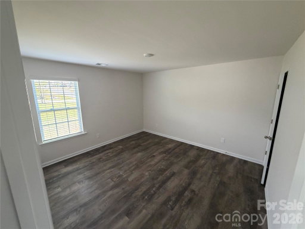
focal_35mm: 14
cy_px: 114
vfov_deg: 85.7
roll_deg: -0.1
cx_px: 152
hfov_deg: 102.1
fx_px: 123
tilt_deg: -10.4
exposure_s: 1/76
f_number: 2.2
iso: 320
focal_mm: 2.22
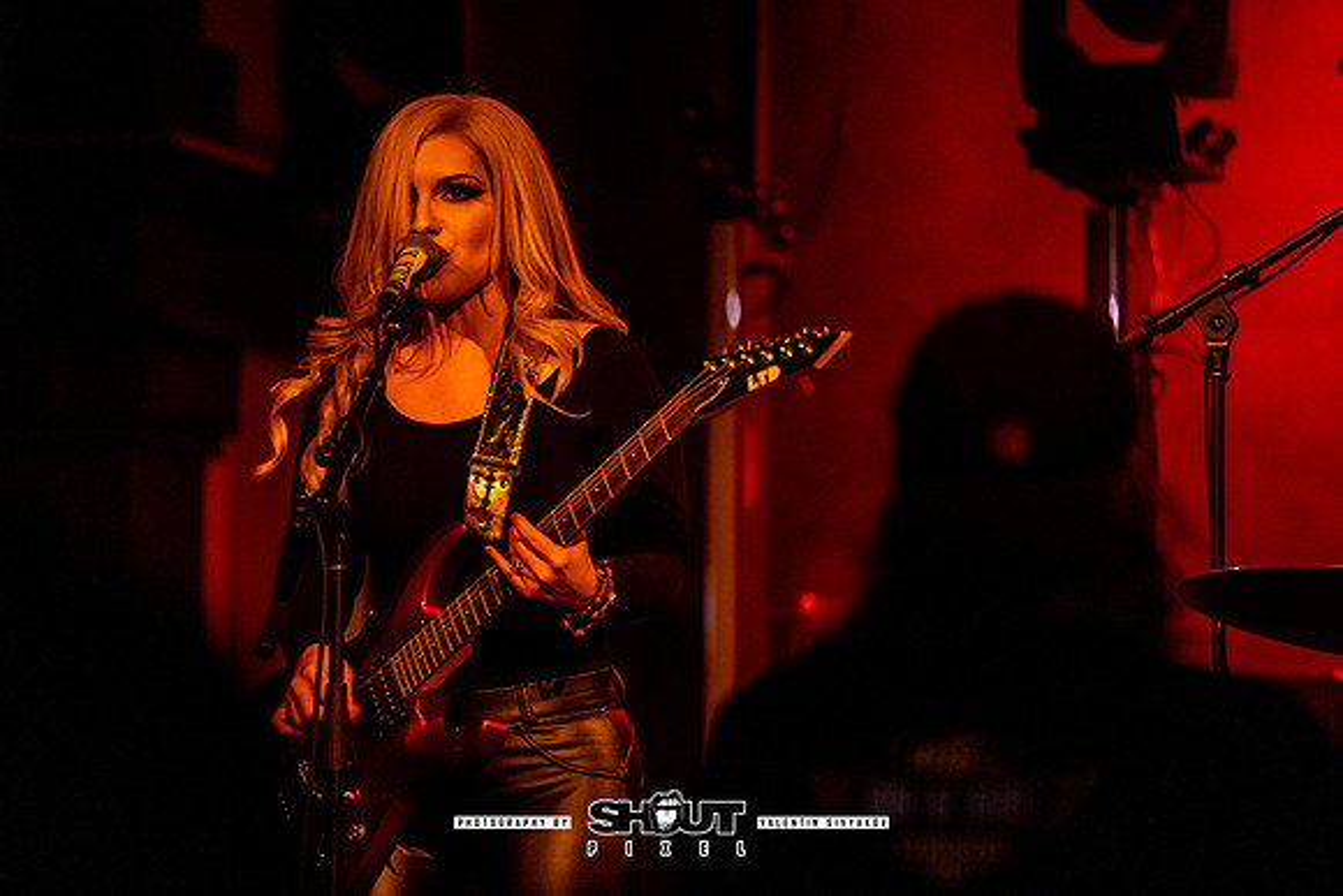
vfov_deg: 7.6
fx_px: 6716
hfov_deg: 11.4
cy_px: 448
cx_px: 672
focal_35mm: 180
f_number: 2.8
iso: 3200
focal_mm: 180
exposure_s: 1/250
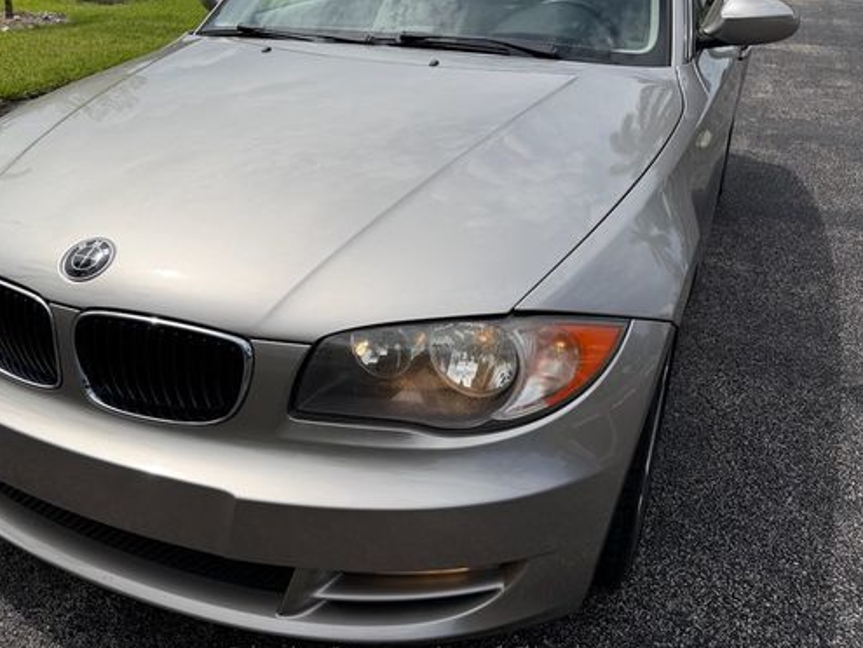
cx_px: 345
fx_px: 773
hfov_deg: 57.9
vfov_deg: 45.4
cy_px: 275
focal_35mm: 31
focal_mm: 6.76
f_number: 1.78
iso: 80
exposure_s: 1/9091
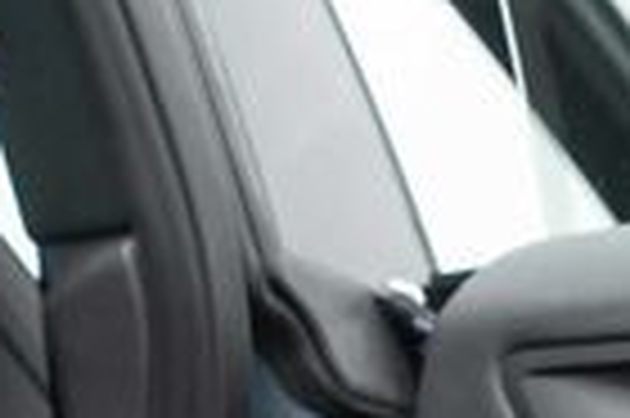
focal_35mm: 128
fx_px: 2237
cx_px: 1017
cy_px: 919
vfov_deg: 9.7
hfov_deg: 14.6
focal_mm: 28
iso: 1000
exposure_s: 1/50
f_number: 3.2
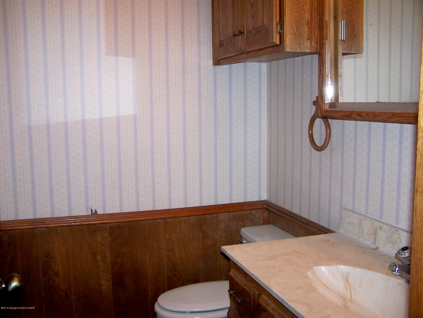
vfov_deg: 37.7
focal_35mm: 38
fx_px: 464
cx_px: 212
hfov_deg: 49.0
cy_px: 159
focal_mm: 6.3
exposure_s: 1/60
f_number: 2.8
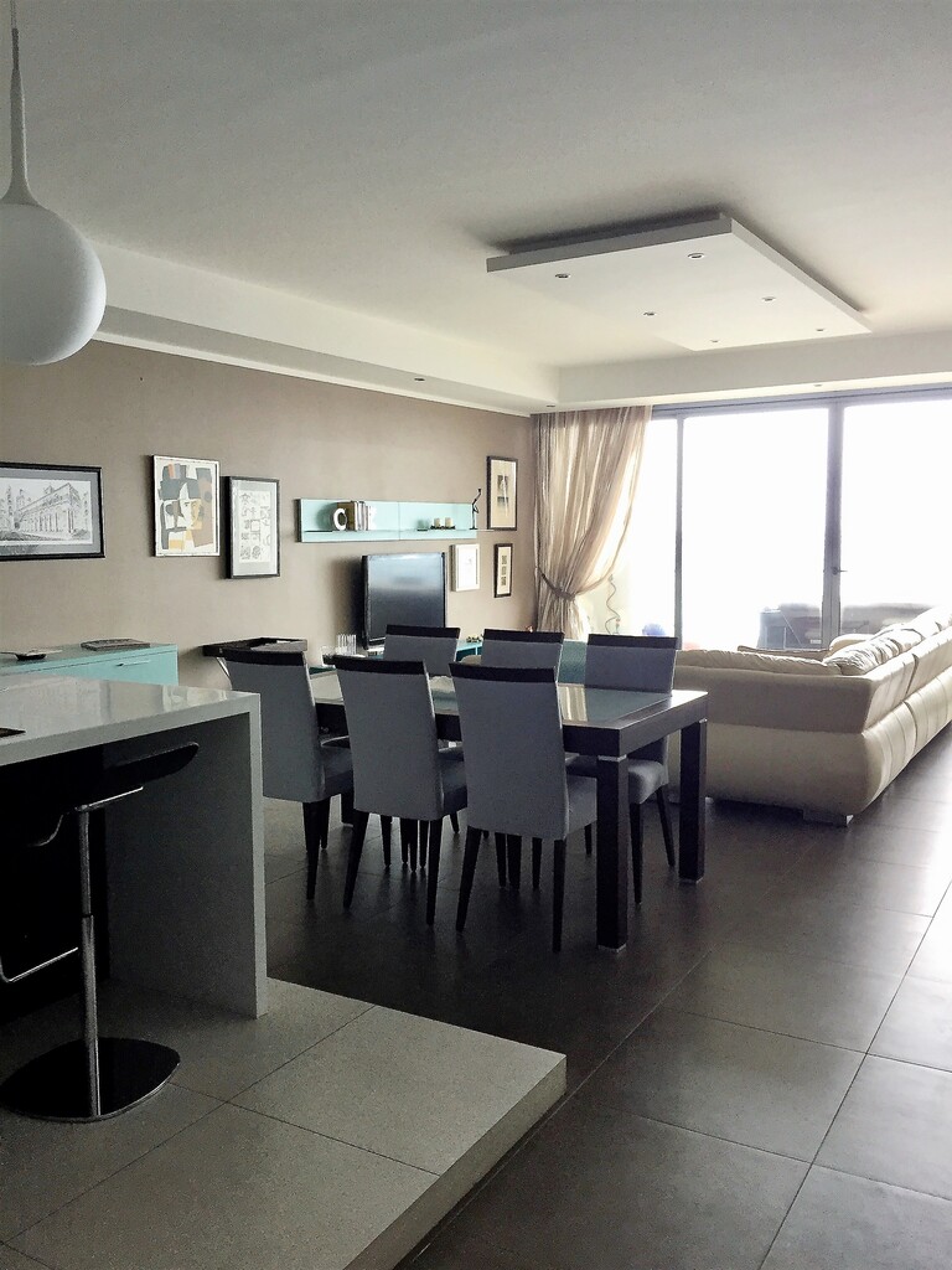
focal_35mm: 29
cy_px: 635
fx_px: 1063
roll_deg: +0.6
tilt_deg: -5.9
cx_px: 476
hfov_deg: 48.2
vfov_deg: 61.7
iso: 64
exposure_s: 1/33
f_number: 2.2
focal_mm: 4.15
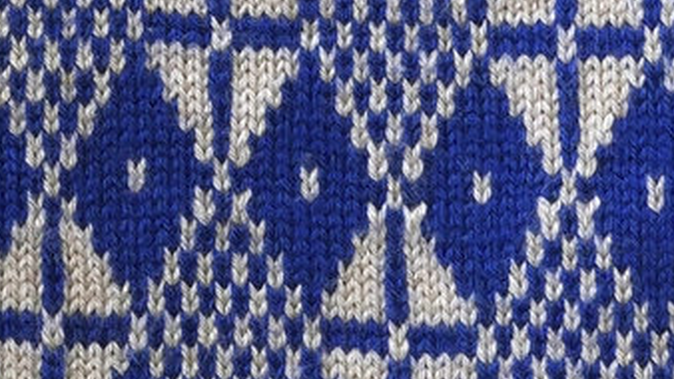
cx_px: -169
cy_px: -688
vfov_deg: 2.0
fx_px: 11007
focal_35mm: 616
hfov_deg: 3.5
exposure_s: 1/50
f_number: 7.1
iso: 320
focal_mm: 46
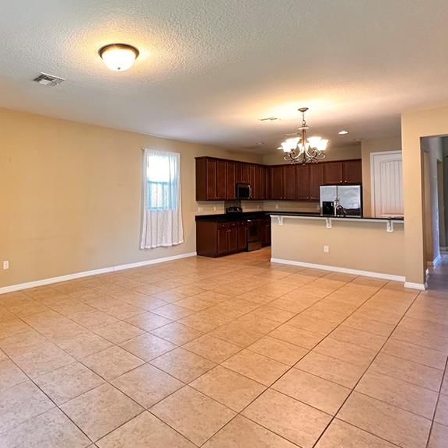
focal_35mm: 22
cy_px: 187
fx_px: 322
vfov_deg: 69.2
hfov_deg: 66.7
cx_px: 131
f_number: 2.2
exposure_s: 1/60
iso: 500
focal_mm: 2.22
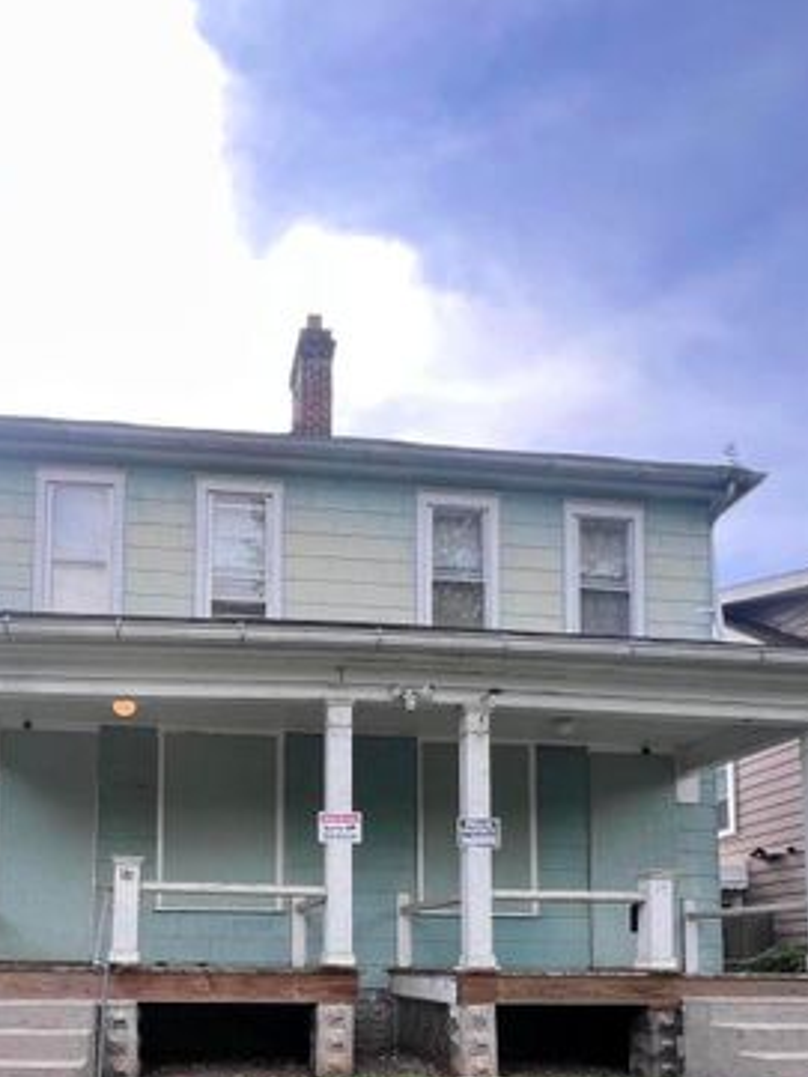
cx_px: 239
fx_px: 746
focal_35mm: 24
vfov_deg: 62.8
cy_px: 920
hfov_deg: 55.1
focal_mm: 1.57
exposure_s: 1/296
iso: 32
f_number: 1.8
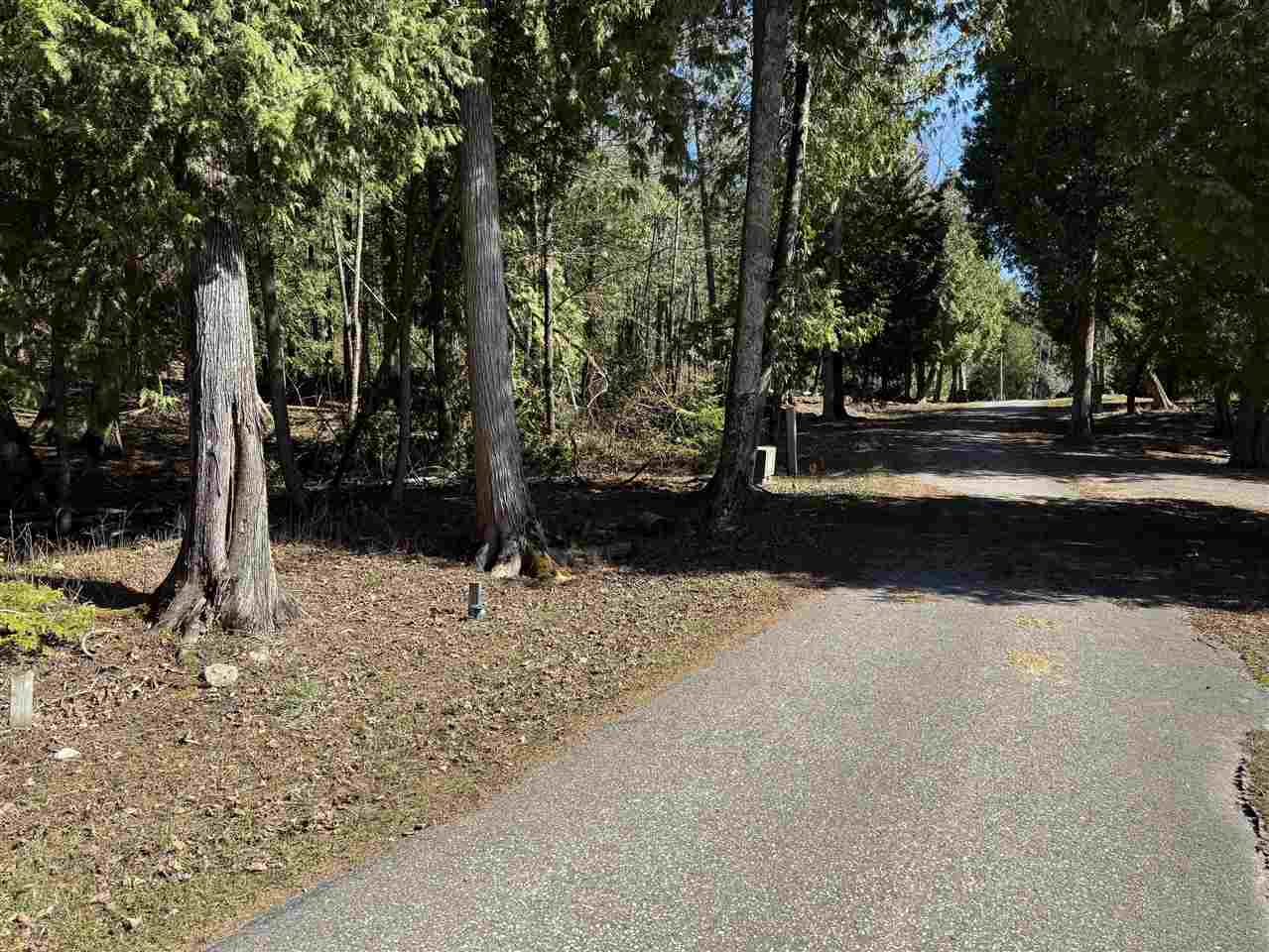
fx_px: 880
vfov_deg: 56.8
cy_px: 476
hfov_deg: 71.6
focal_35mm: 24
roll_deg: +0.5
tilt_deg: -4.6
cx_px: 634
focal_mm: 6.76
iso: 80
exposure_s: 1/1923
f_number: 1.78
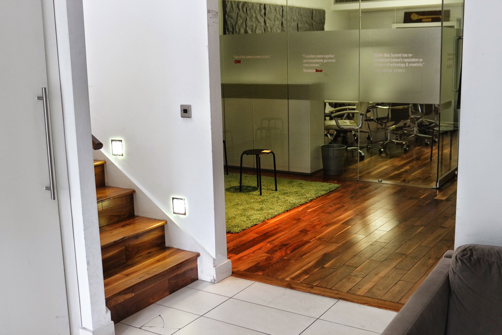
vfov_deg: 31.2
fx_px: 600
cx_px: 251
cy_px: 168
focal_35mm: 43
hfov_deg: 45.4
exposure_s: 1/50
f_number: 4
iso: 640
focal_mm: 27
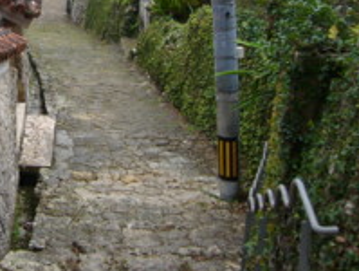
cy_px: 16
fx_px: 821
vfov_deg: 18.4
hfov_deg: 23.5
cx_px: -13
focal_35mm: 79
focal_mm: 5.8
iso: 80
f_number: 2.8
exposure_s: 1/200
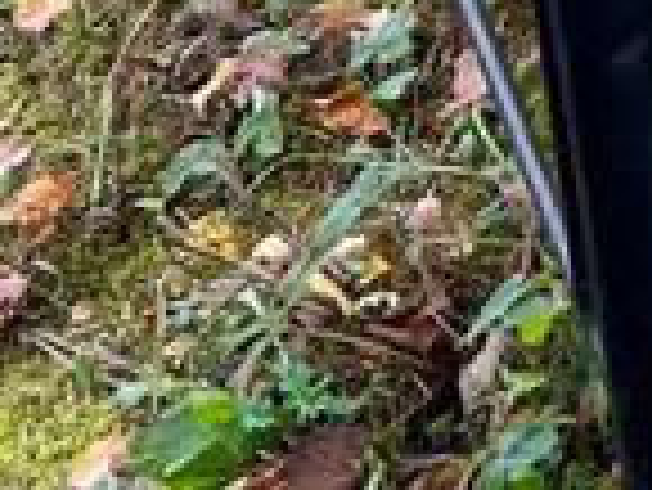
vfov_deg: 6.9
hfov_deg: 9.5
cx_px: 1583
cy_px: -1232
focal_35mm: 183
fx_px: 3450
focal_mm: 5.7
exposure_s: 1/216
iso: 40
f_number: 1.5
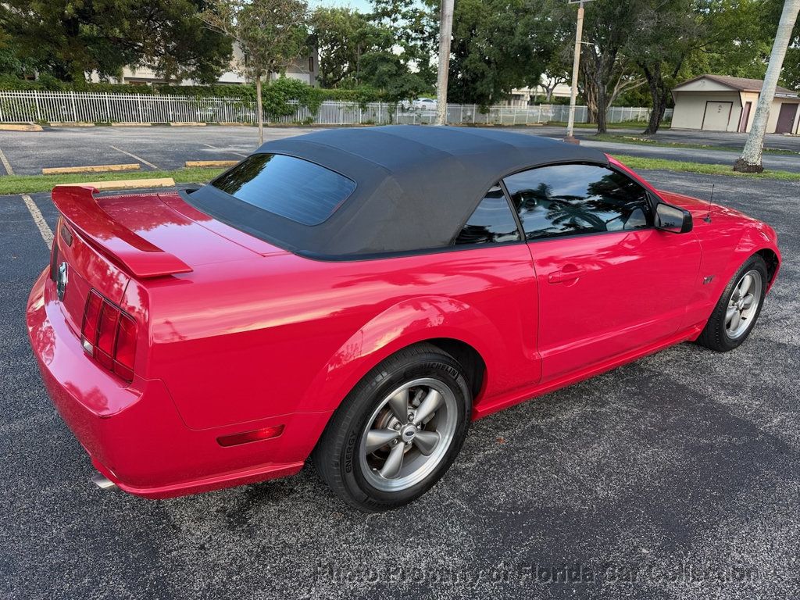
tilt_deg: -18.0
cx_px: 400
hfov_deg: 71.6
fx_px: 555
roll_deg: -1.0
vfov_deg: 56.8
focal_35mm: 24
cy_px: 300
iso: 64
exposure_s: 1/140
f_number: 1.78
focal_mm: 6.76
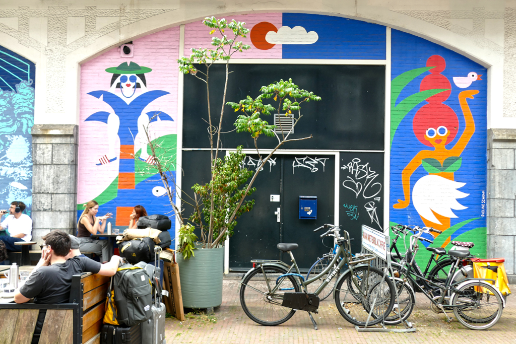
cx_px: 258
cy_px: 172
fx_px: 516
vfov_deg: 36.9
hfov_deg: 53.1
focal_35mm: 36
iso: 125
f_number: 3.1
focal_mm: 13.2
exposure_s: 1/200
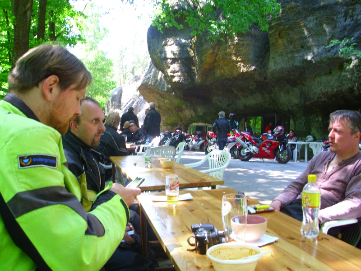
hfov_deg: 52.6
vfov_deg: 40.7
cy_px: 136
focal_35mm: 35
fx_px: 365
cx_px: 180
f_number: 3
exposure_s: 1/60
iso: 100
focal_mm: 6.2
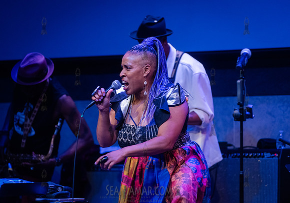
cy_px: 102
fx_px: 1560
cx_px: 138
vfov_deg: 7.4
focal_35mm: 191
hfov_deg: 10.6
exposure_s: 1/400
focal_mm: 185
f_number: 3.5
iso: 5000
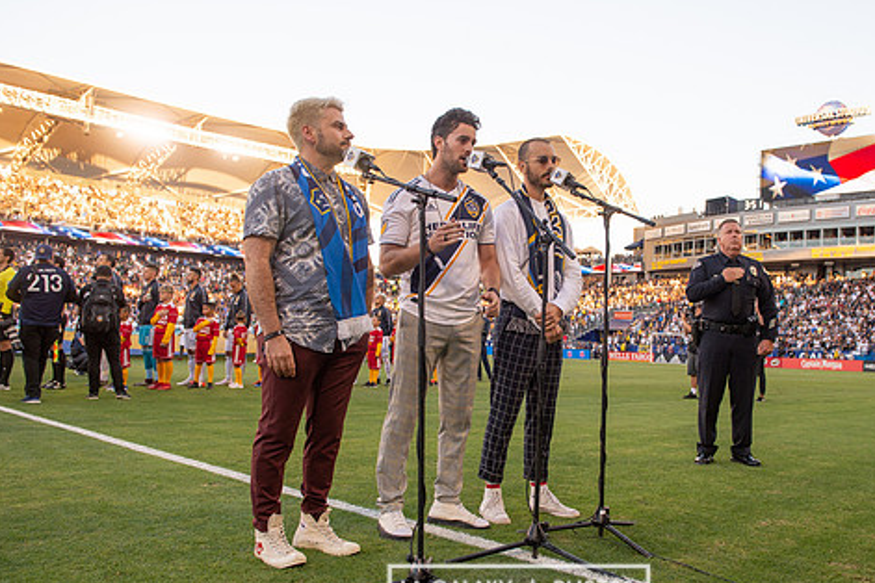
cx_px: 518
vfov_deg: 41.1
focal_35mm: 32
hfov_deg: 58.3
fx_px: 778
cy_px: 311
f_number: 4.5
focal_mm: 26
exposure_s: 1/500
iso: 160
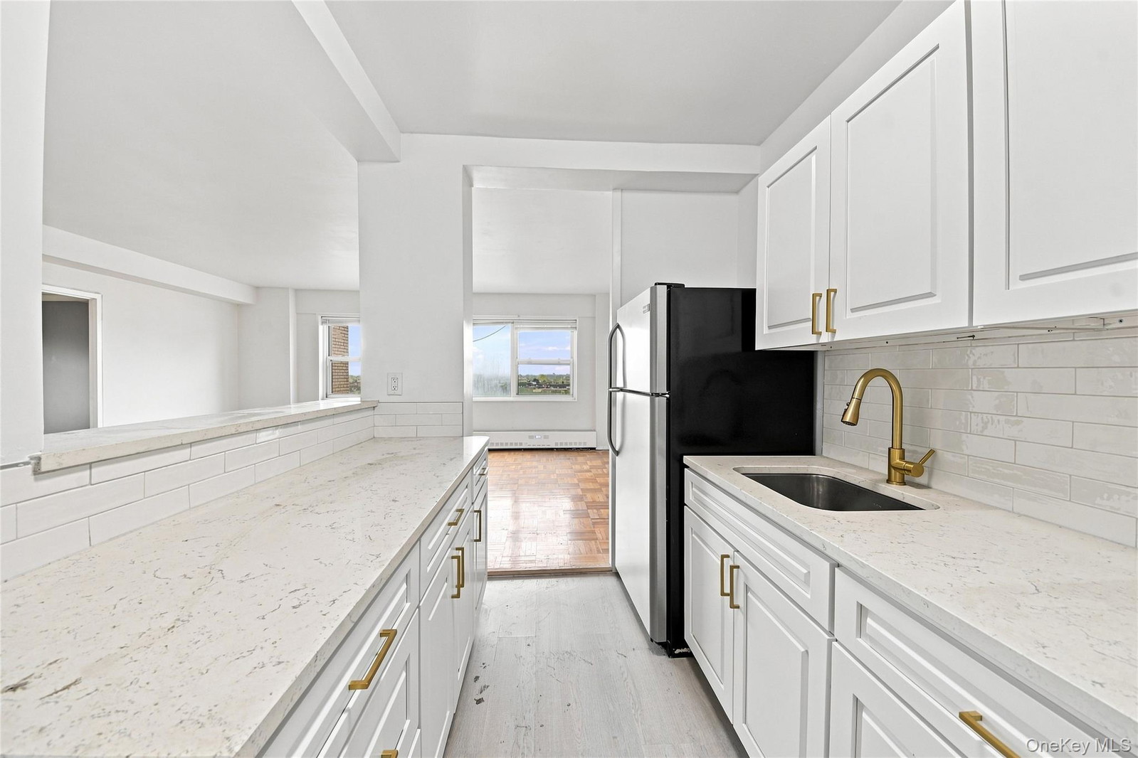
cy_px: 379
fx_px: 379
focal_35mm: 12
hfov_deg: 112.6
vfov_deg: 90.0
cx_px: 569
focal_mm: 8
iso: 400
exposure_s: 1/640
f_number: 9
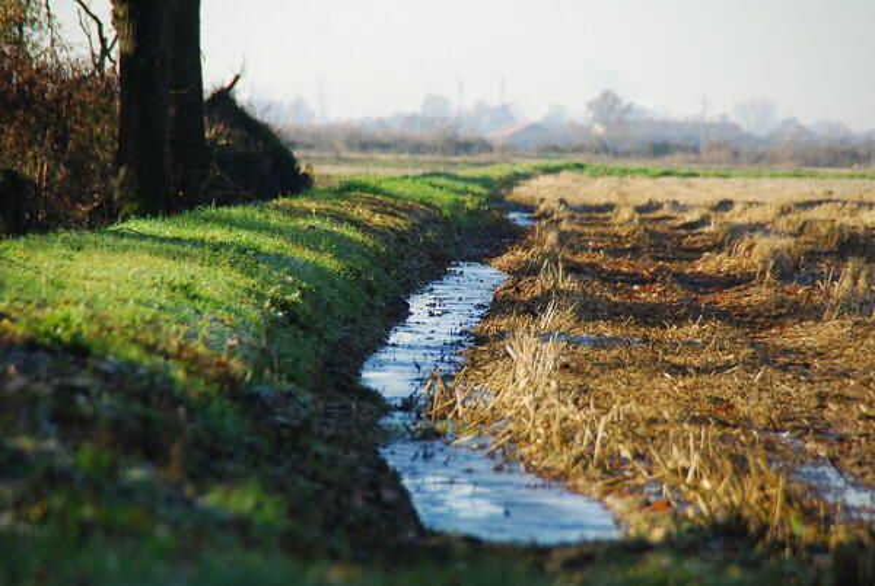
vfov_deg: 4.6
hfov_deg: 6.9
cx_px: 438
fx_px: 7302
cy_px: 293
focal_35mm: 300
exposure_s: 1/1250
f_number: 6.3
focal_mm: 200
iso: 800
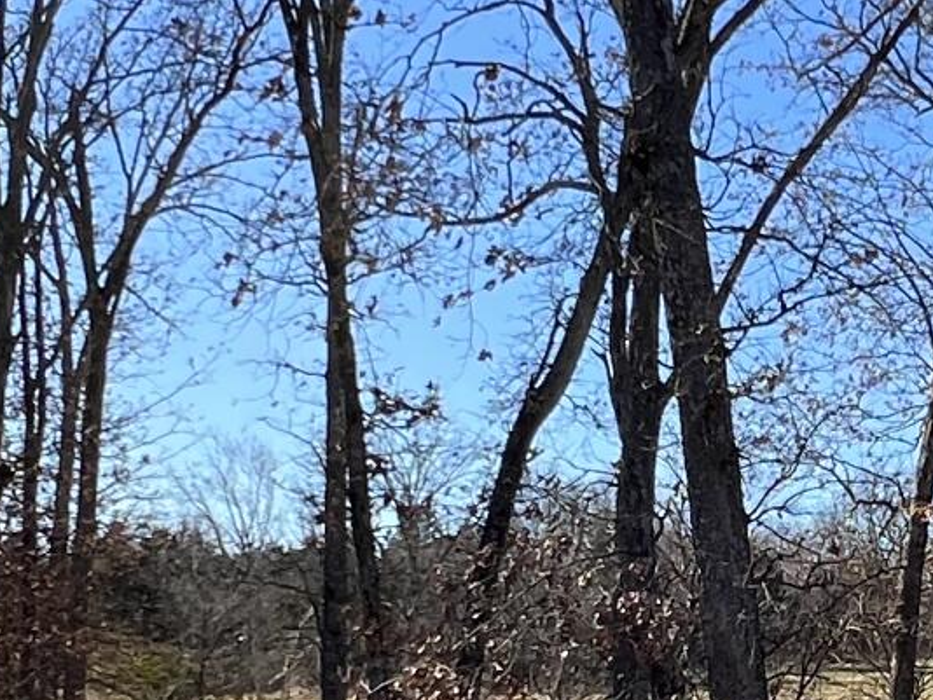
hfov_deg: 25.7
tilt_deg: +2.5
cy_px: 594
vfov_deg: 19.9
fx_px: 1968
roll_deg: -1.4
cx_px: 863
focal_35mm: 73
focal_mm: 1.57
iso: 32
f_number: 1.8
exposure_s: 1/821
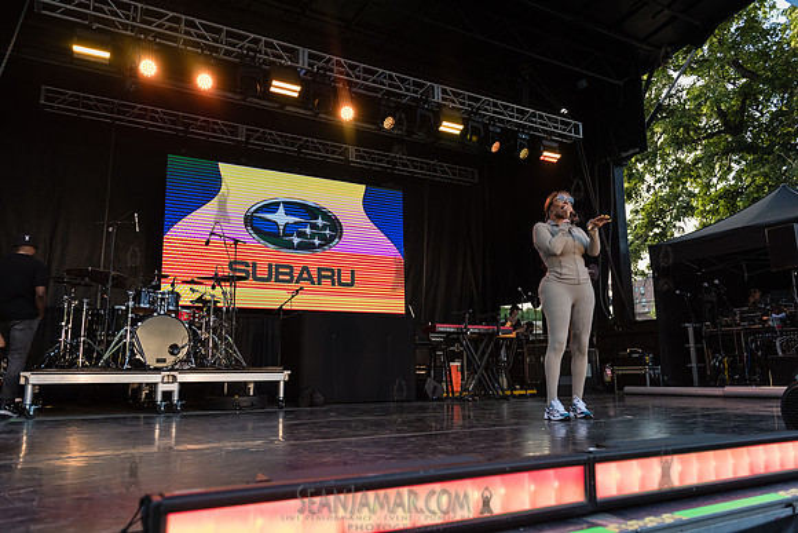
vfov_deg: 48.0
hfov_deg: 67.4
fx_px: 599
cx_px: 399
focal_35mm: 27
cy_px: 266
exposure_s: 1/1600
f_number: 3.2
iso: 1000
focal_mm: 27
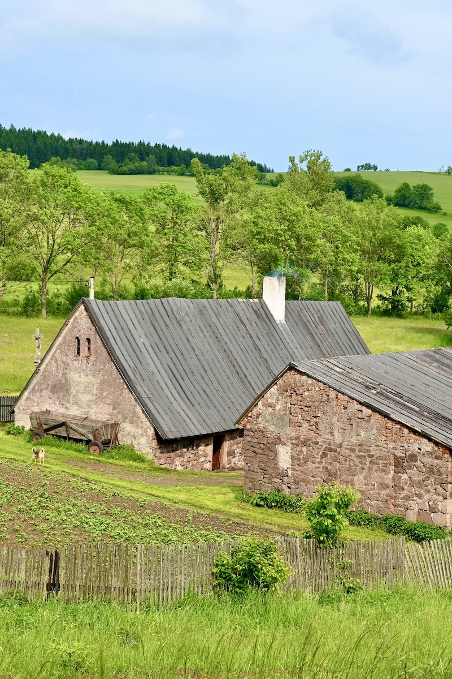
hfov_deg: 29.2
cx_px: 226
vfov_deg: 42.7
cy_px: 340
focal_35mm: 46
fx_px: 866
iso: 100
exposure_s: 1/250
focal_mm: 46
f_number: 6.3
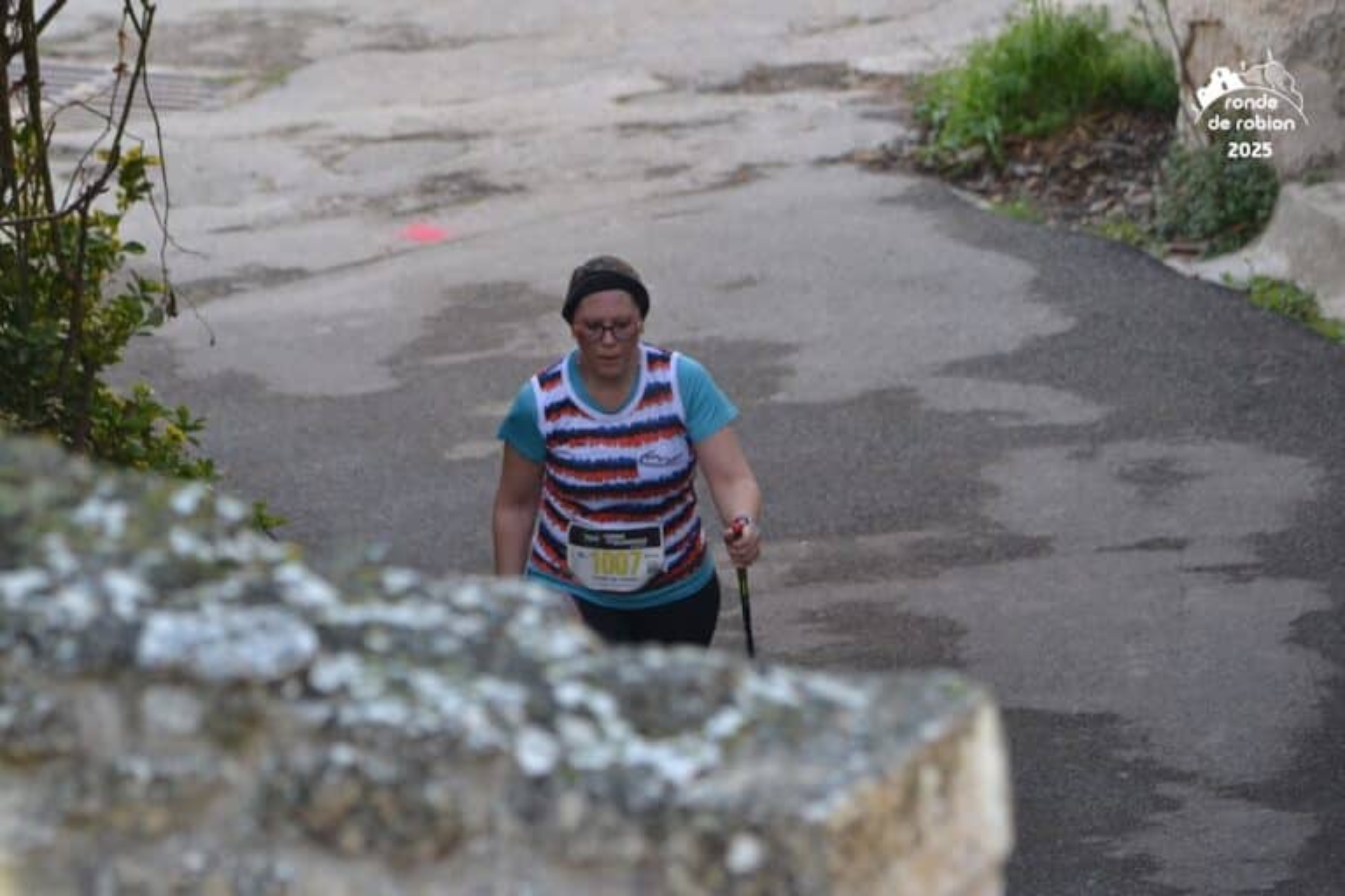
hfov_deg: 4.9
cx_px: 672
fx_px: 15690
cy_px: 448
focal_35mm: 420
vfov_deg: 3.3
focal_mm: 280
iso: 1000
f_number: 5.6
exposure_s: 1/500
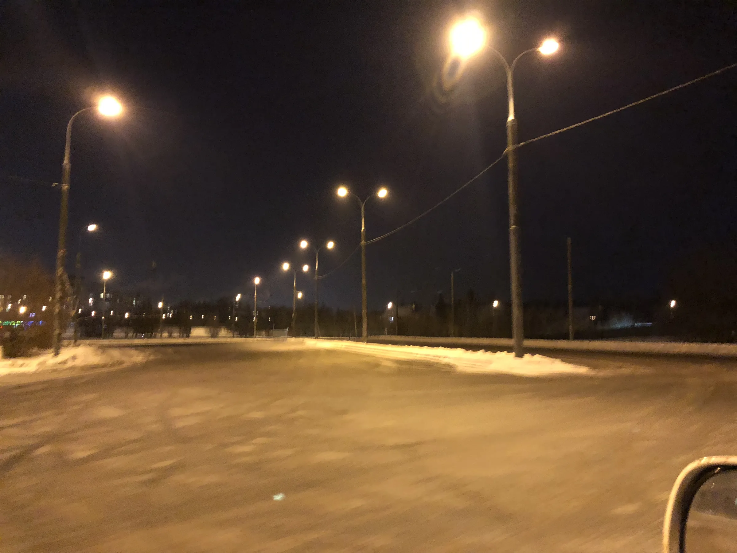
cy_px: 276
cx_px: 368
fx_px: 596
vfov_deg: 49.7
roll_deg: +2.3
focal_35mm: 28
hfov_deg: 63.4
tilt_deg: +8.0
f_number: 1.8
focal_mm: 4
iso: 125
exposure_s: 1/4
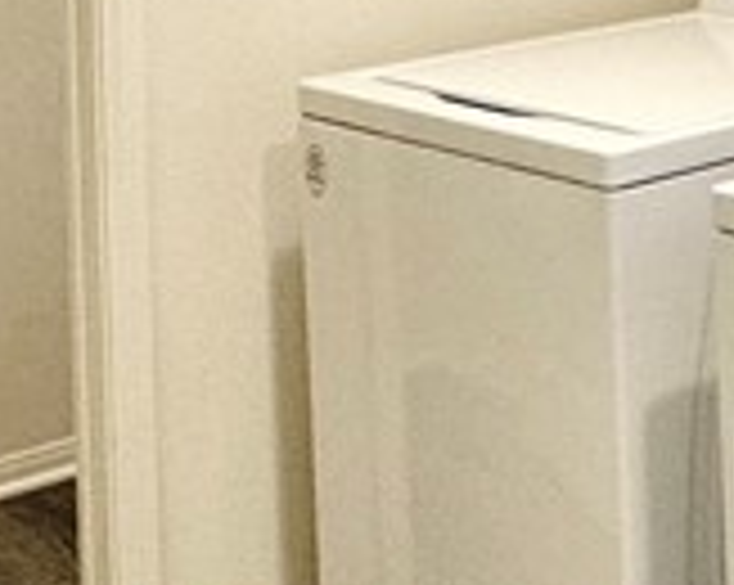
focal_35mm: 86
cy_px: -284
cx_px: 1427
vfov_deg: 16.3
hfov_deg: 17.0
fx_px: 1866
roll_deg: +1.6
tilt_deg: -0.7
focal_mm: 2.22
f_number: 2.2
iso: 125
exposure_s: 1/120
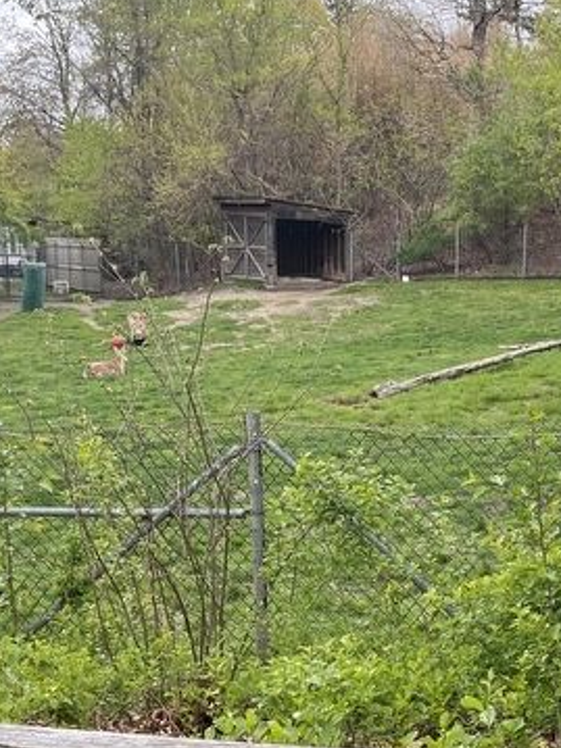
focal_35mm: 58
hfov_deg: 24.2
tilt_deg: -11.1
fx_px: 1254
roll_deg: -1.3
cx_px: 546
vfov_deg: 32.9
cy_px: 515
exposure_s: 1/680
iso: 50
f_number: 1.6
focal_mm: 5.1
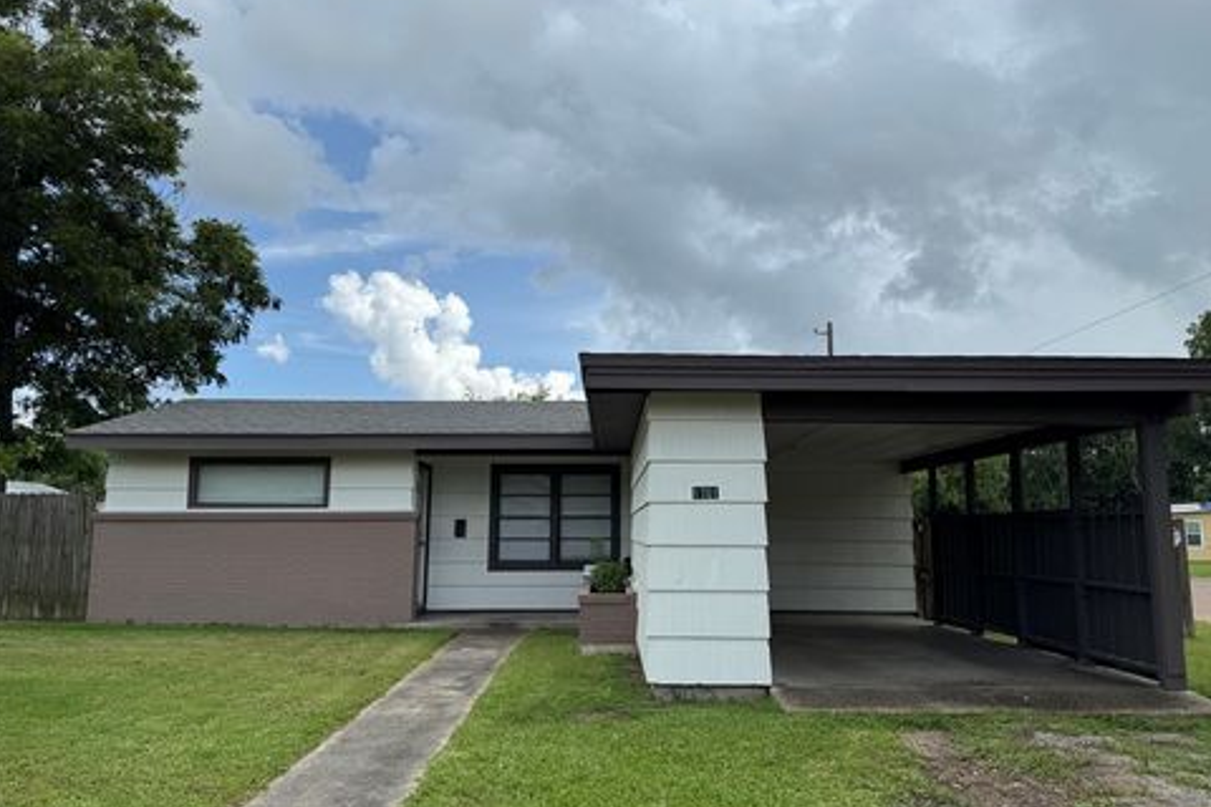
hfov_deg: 69.4
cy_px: 402
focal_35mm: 26
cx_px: 616
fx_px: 875
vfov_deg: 49.6
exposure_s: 1/4049
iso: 80
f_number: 1.78
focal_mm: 6.76
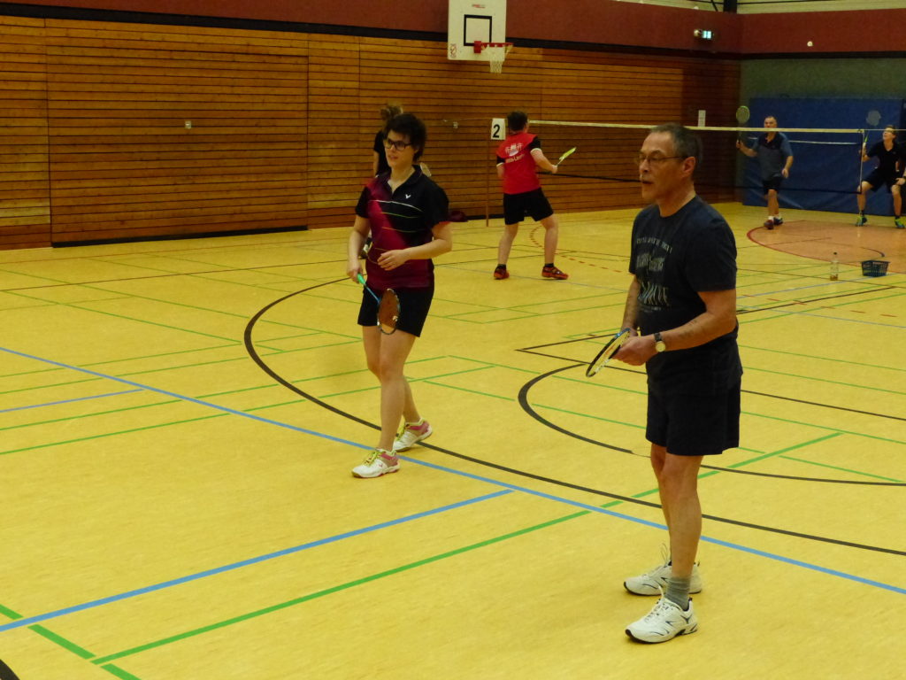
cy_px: 340
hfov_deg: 36.8
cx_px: 453
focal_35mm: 52
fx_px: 1361
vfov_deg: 28.0
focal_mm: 9.4
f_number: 4
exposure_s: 1/200
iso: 1600
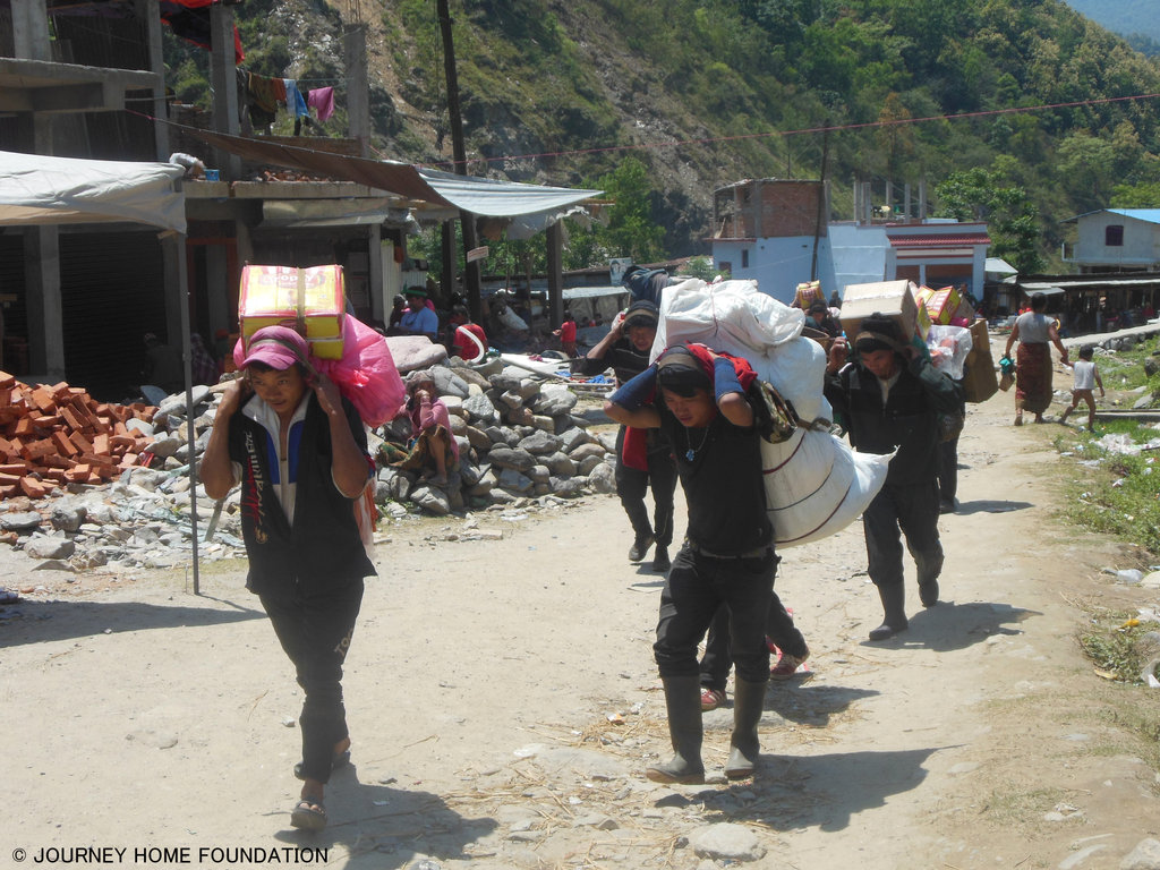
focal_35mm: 50
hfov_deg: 38.2
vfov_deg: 29.1
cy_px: 435
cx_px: 580
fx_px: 1676
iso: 125
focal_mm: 8.9
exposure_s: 1/1000
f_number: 4
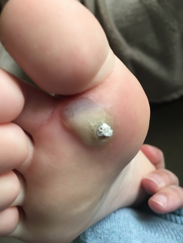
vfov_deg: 61.7
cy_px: 122
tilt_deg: -49.3
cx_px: 92
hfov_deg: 48.2
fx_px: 204
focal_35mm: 29
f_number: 2.2
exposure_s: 1/33
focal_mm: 4.15
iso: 80
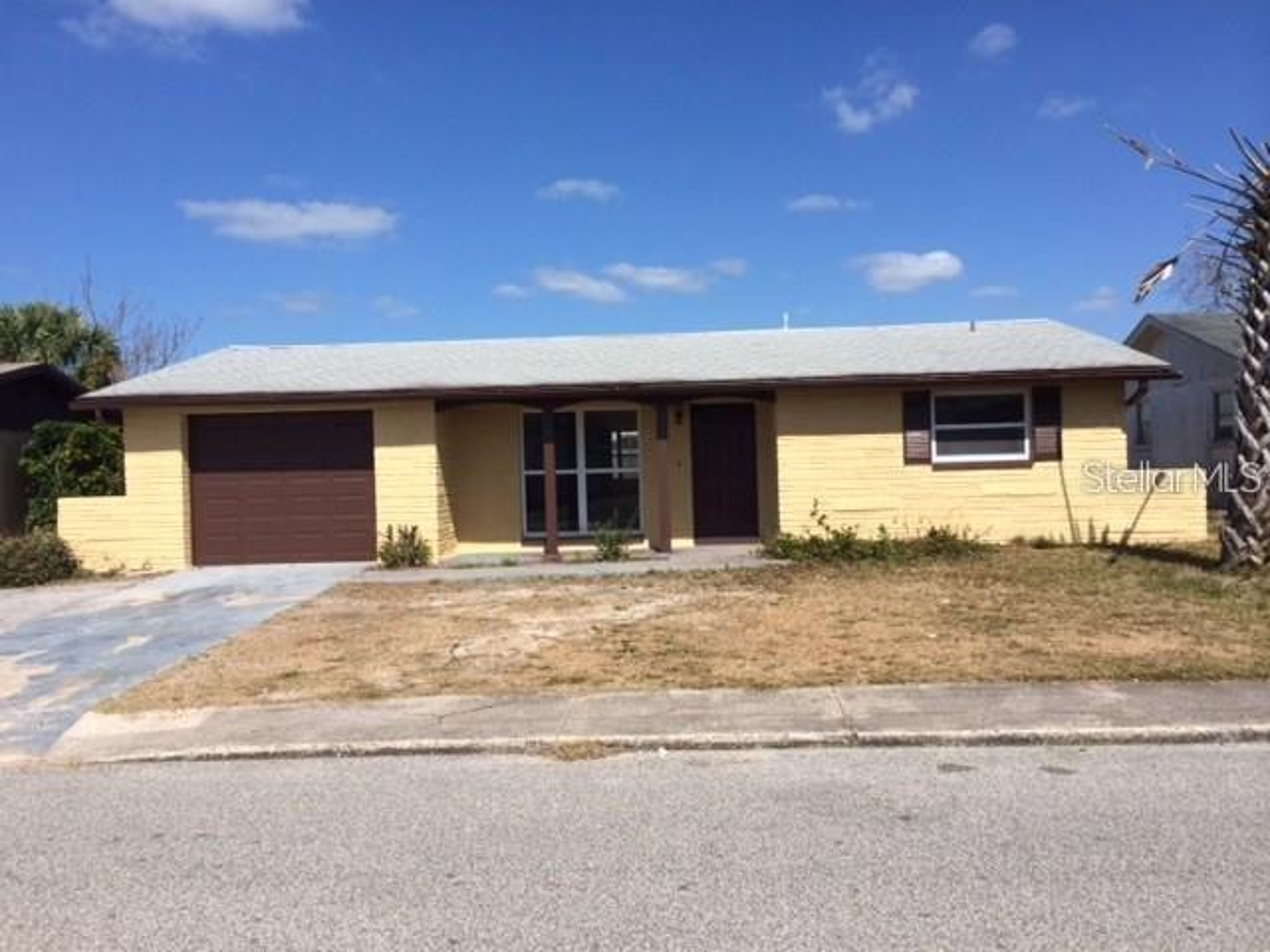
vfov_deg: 46.8
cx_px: 635
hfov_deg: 60.0
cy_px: 476
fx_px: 1101
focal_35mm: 30
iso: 40
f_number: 2.2
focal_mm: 4.12
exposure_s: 1/3425
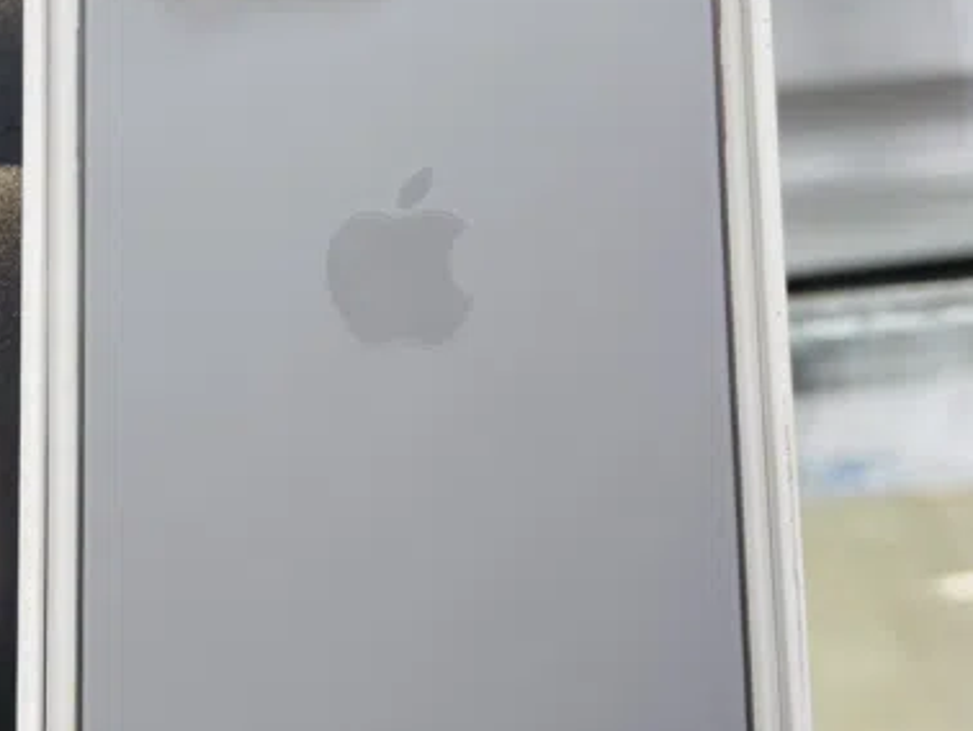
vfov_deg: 32.3
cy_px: 188
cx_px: 206
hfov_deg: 41.2
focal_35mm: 44
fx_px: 1238
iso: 80
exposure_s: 1/100
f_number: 1.6
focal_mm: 5.96
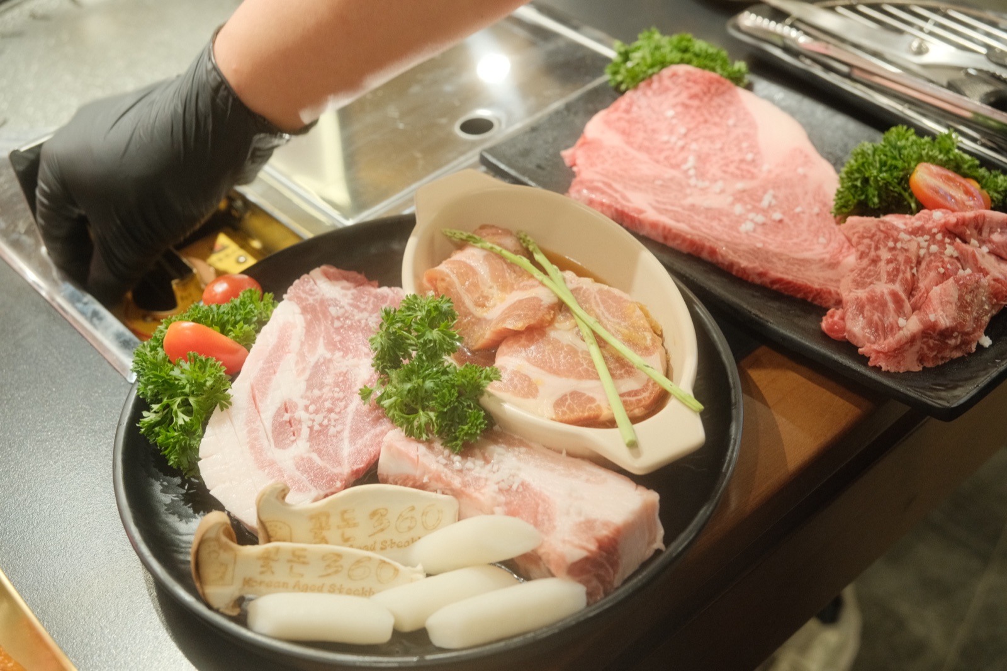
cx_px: 504
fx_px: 1230
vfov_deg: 30.5
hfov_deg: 44.5
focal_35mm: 44
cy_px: 336
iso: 1600
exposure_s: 1/30
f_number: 3.6
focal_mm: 29
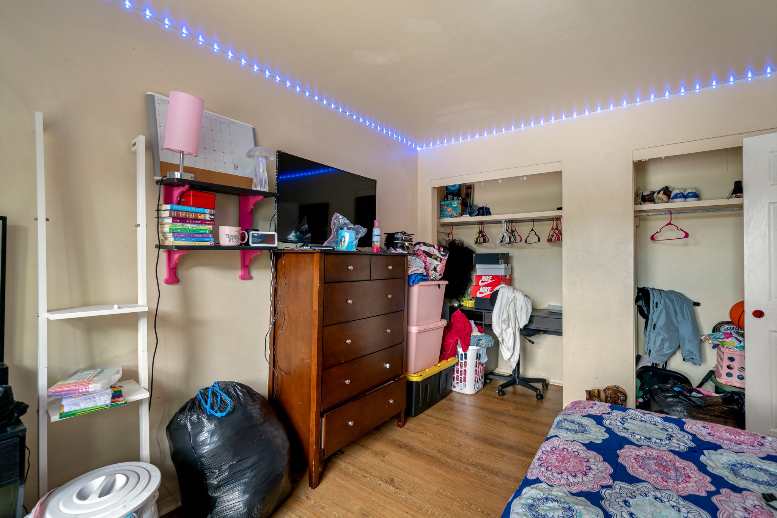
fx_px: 345
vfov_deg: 73.7
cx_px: 388
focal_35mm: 16
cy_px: 259
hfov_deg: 96.7
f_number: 8
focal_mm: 16
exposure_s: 1/3
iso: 640
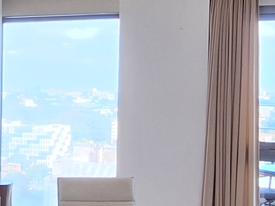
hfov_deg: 22.9
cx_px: -69
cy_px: 99
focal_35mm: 77
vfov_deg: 19.1
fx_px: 612
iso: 64
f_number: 2.2
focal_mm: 1.74
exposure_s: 1/100
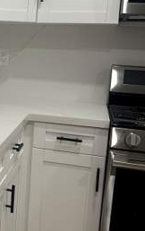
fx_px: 397
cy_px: 98
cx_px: -55
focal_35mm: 63
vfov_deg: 32.4
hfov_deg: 18.9
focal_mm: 6.86
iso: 125
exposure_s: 1/60
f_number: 1.78
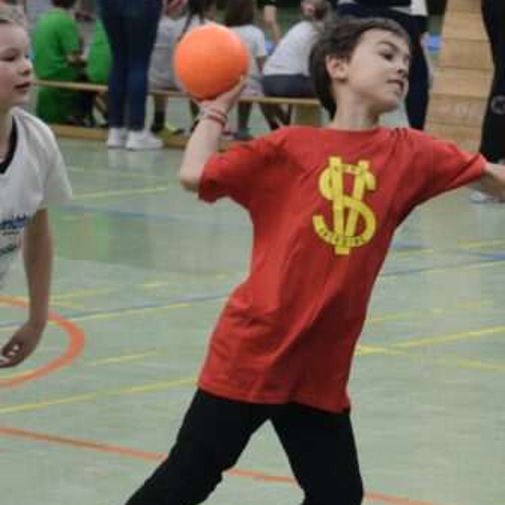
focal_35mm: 186
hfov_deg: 9.4
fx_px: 3070
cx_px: 433
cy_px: 337
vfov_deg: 9.4
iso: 1600
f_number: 5.3
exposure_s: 1/320
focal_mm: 48
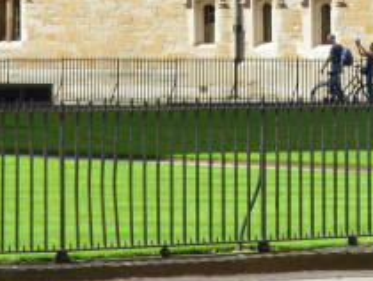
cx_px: 169
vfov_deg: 6.9
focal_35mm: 212
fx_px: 2290
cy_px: -210
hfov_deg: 9.3
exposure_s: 1/640
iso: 800
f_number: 13
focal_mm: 31
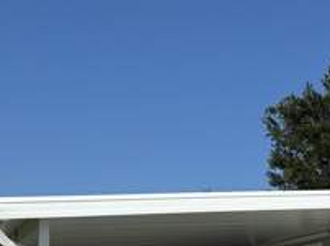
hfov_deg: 17.2
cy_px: 358
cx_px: 493
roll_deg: -0.8
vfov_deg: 13.6
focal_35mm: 103
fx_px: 981
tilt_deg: -1.8
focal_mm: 5.96
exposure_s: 1/7692
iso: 50
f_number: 1.6
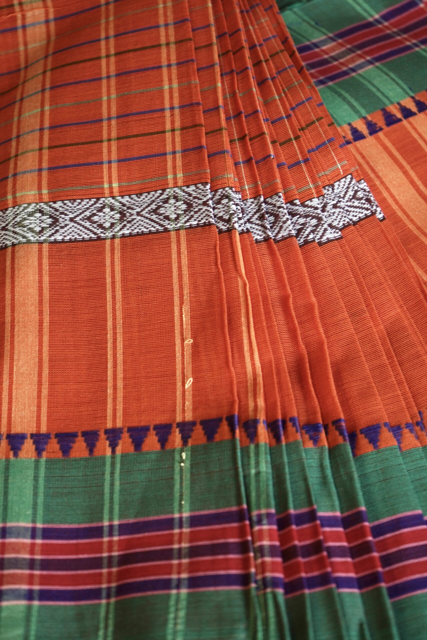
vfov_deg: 28.8
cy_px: 320
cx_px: 214
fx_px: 1245
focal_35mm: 70
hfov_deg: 19.5
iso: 800
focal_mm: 70
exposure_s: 1/60
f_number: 5.6
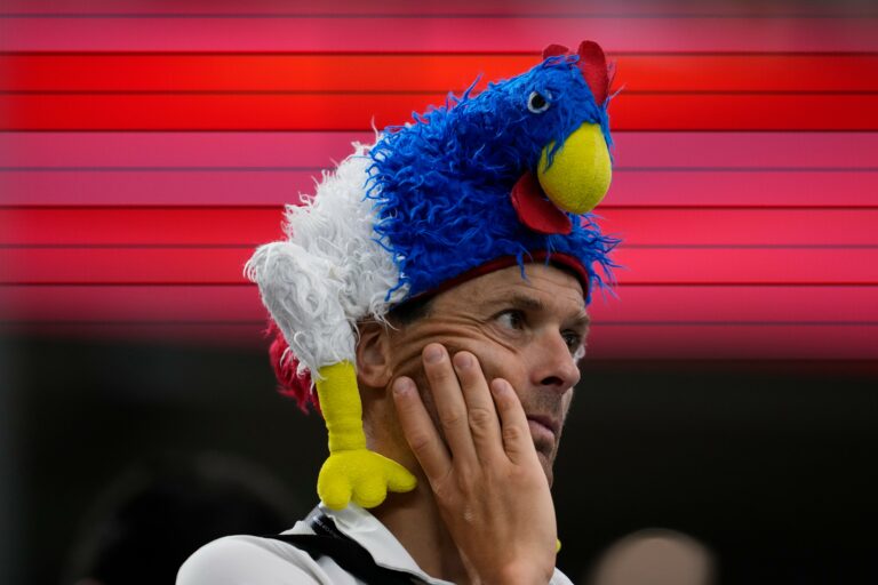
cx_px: 439
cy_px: 292
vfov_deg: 3.4
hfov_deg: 5.2
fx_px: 9755
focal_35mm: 400
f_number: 3.2
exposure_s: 1/2000
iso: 3200
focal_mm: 400
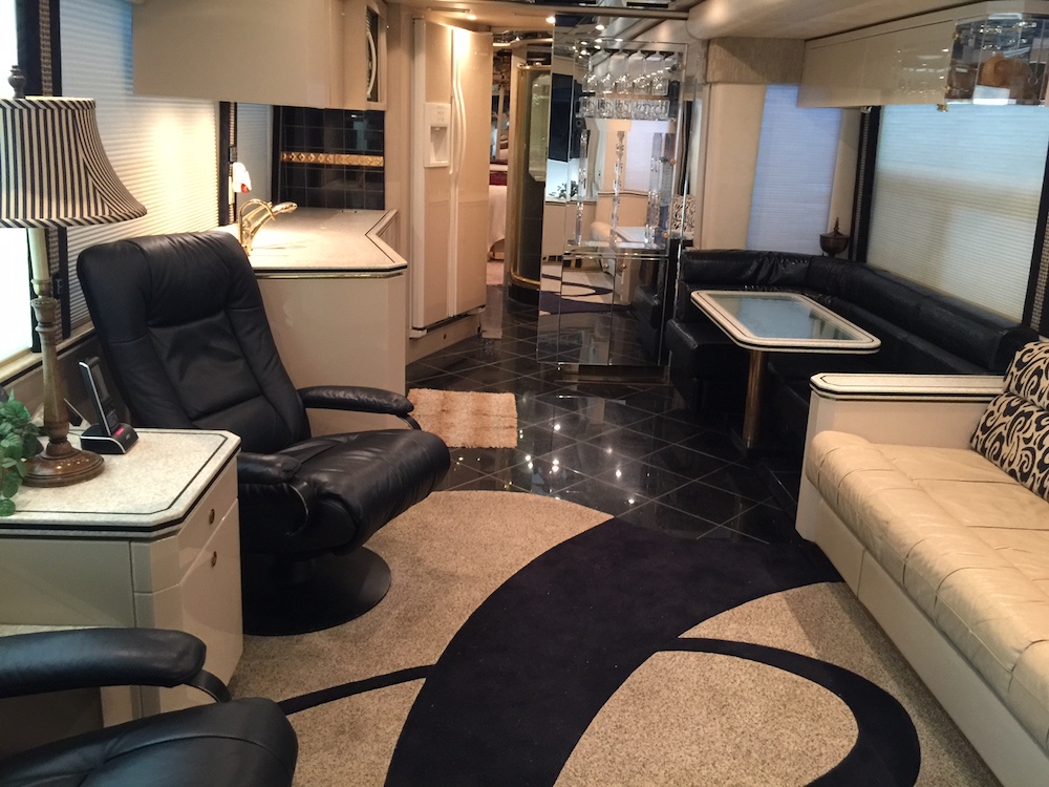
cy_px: 394
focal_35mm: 29
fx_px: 879
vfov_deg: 48.2
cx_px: 524
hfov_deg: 61.7
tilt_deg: -14.4
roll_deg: -4.4
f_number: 2.2
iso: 125
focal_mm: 4.15
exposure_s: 1/10
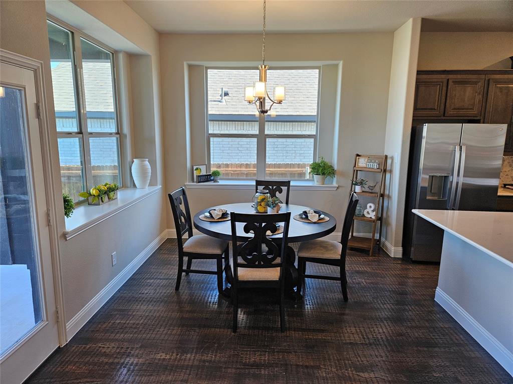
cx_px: 256
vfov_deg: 58.9
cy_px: 192
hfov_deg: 73.9
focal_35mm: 23
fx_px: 341
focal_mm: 5.4
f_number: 1.8
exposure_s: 1/120
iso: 100
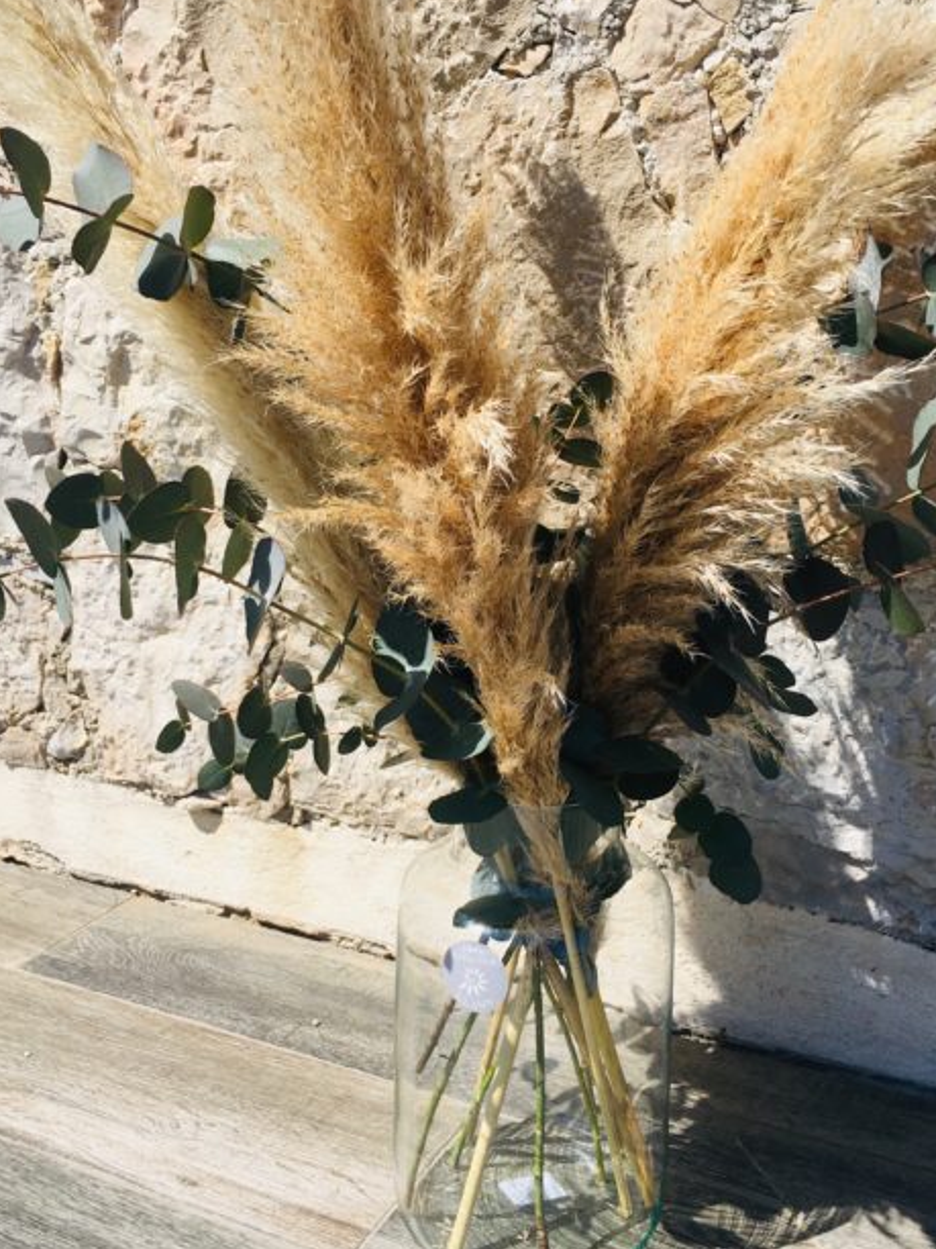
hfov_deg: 39.7
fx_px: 1298
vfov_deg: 51.3
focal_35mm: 36
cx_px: 475
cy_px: 569
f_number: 2.2
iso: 25
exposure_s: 1/2198
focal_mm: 4.15
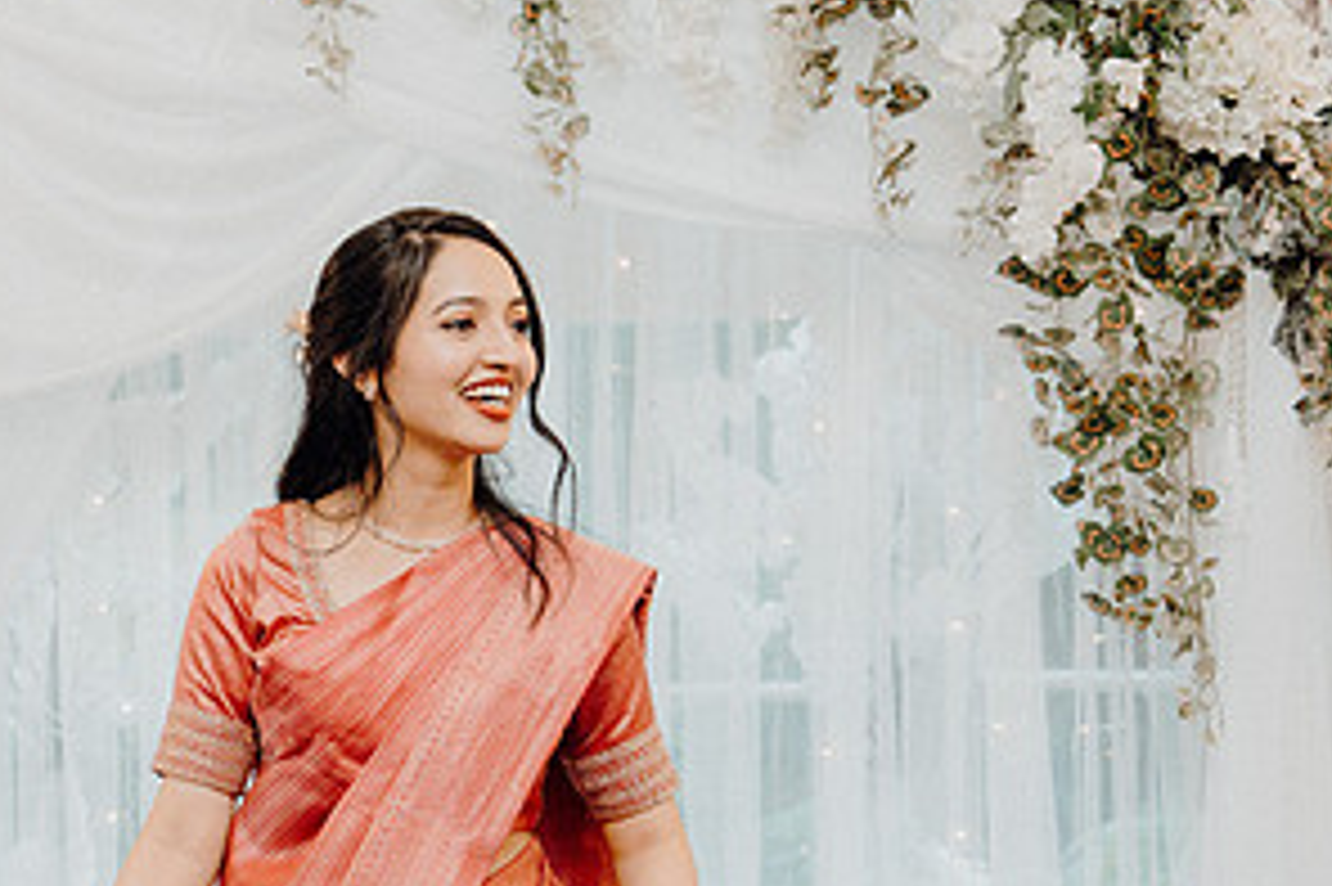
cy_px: 839
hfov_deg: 20.0
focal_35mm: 100
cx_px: 90
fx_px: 3698
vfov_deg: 13.5
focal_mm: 51
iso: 2000
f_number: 3.5
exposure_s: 1/200
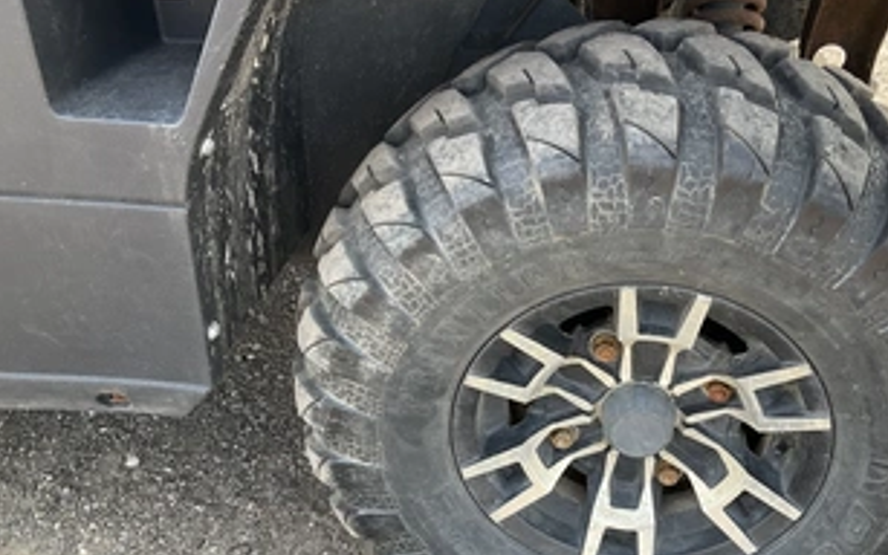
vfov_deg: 31.7
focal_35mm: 40
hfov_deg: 48.9
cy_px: 373
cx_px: 547
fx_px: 968
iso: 20
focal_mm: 3
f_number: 1.8
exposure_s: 1/158
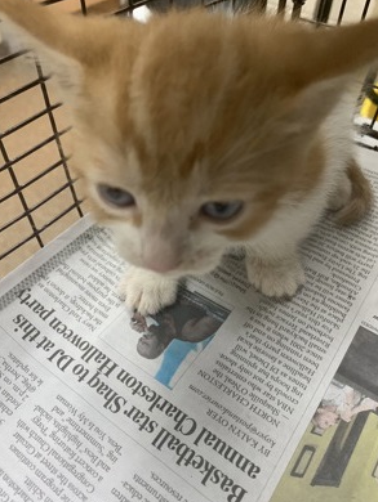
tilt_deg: -48.9
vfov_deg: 63.4
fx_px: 407
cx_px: 179
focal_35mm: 28
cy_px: 243
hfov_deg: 49.8
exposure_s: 1/58
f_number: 1.8
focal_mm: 4.25
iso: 250
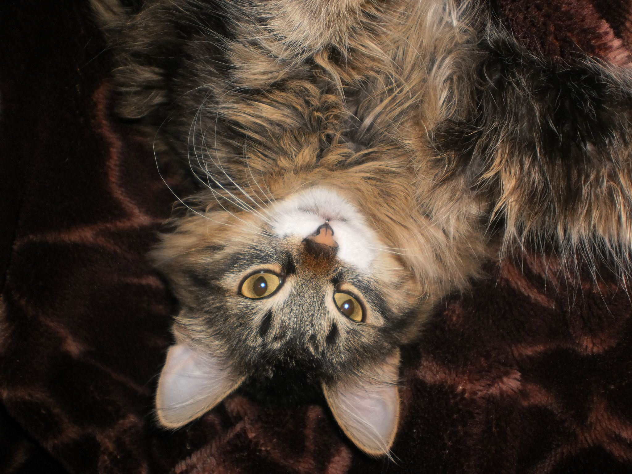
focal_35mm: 36
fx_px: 657
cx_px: 316
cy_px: 237
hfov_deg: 51.4
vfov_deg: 39.7
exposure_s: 1/30
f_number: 3.1
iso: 125
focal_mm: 6.3
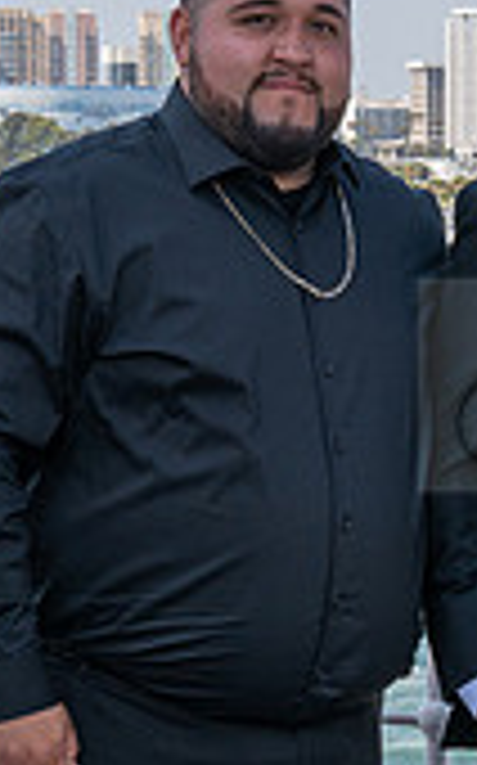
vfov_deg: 13.1
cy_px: 385
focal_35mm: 160
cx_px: 810
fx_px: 3334
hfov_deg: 8.0
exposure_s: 1/200
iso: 200
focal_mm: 46
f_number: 11
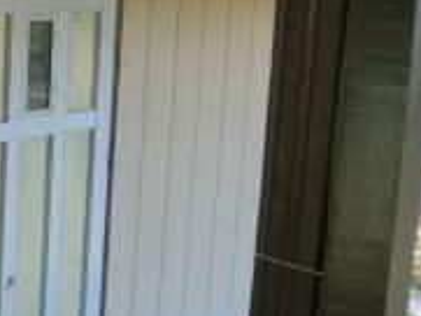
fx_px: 1120
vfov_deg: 16.1
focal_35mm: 92
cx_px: -44
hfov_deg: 20.3
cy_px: 179
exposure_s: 1/100
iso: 64
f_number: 2.6
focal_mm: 4.65
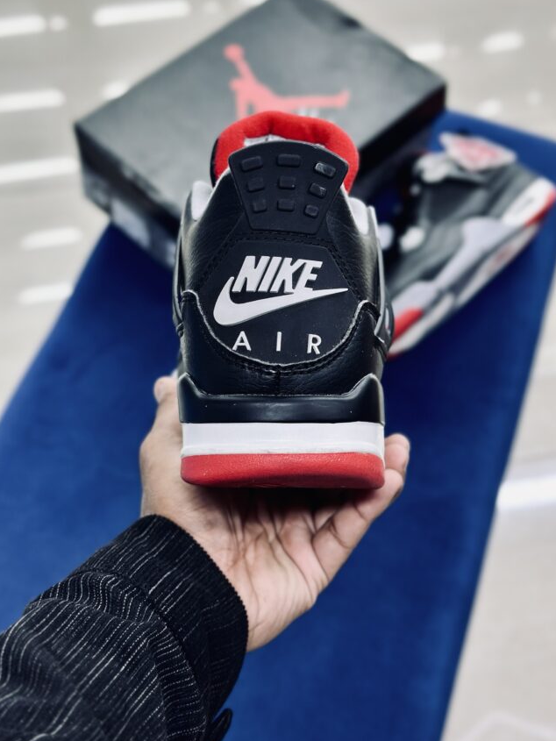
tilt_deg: -56.4
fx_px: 1135
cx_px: 275
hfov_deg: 27.5
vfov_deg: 36.2
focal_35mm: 53
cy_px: 345
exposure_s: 1/100
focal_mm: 6.86
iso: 125
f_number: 1.78
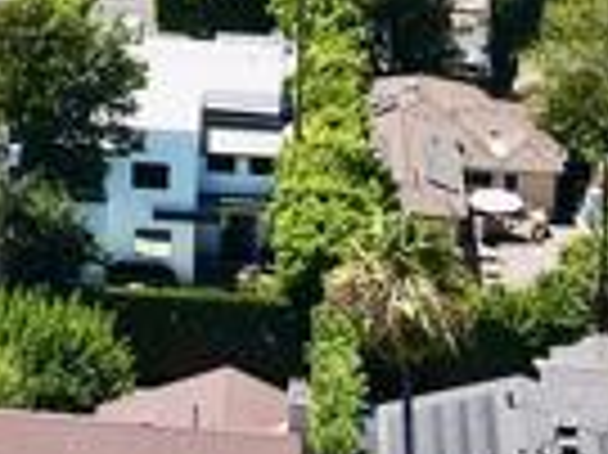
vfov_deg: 7.9
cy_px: -342
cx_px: -297
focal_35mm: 182
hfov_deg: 10.5
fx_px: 3194
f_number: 2.8
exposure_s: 1/640
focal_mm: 4.5
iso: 100
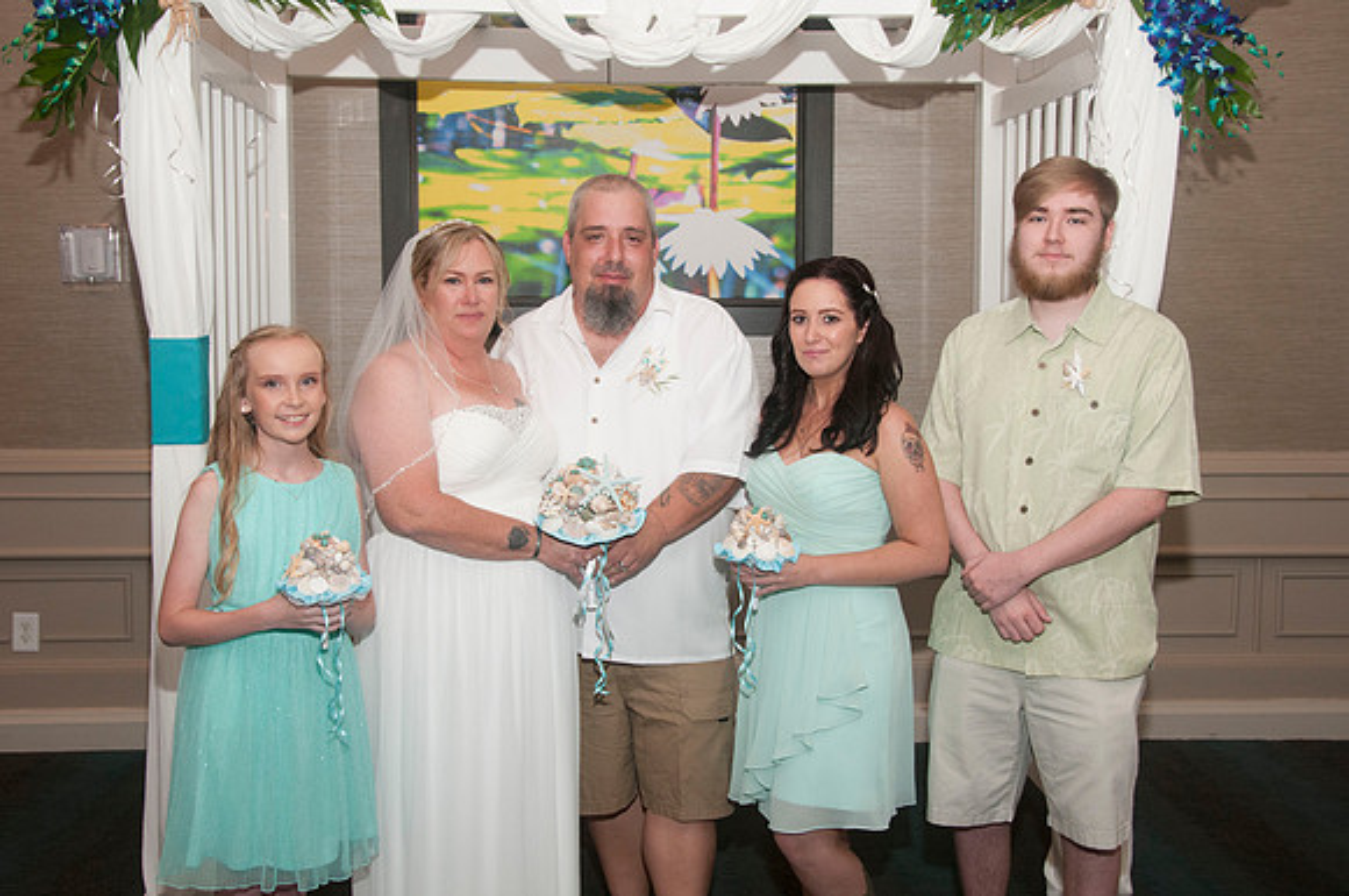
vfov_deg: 32.9
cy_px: 448
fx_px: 1515
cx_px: 674
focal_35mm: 40
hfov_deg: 48.0
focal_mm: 27
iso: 400
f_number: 5.6
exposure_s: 1/60
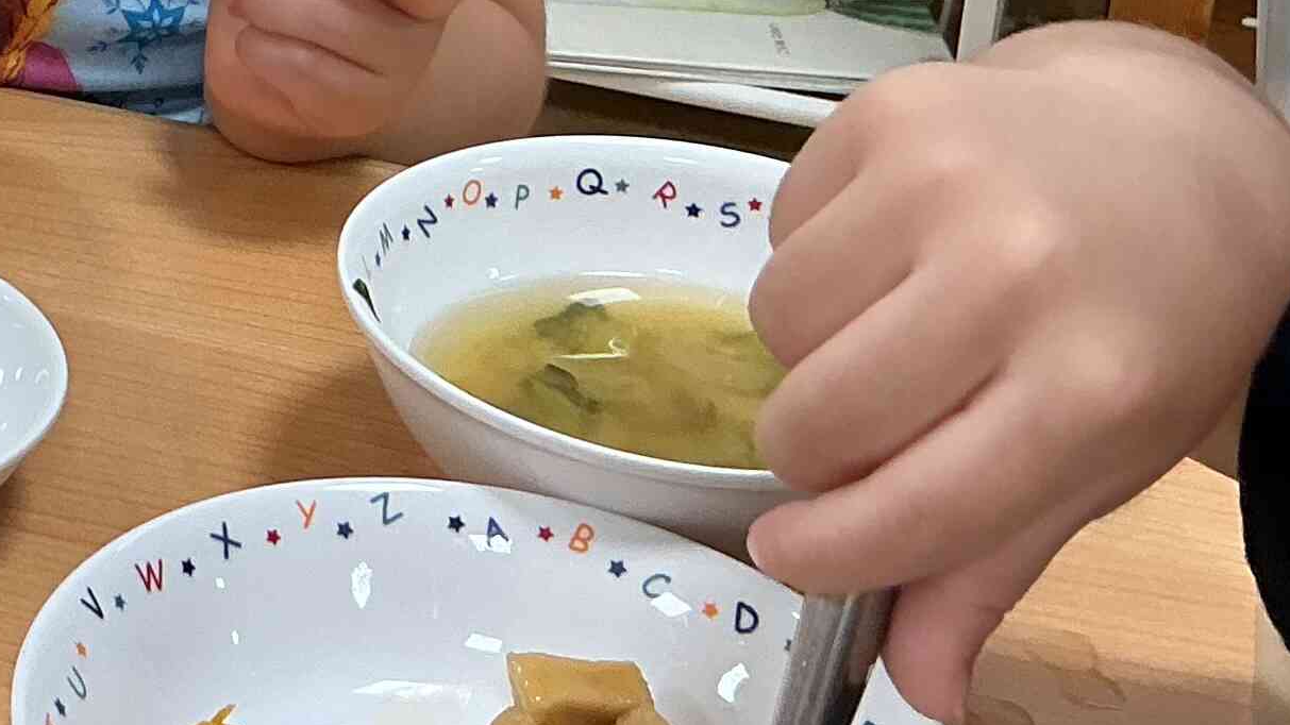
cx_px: -315
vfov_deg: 11.2
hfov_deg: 19.1
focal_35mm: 105
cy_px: -215
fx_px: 3591
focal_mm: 3
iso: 64
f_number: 1.8
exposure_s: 1/120
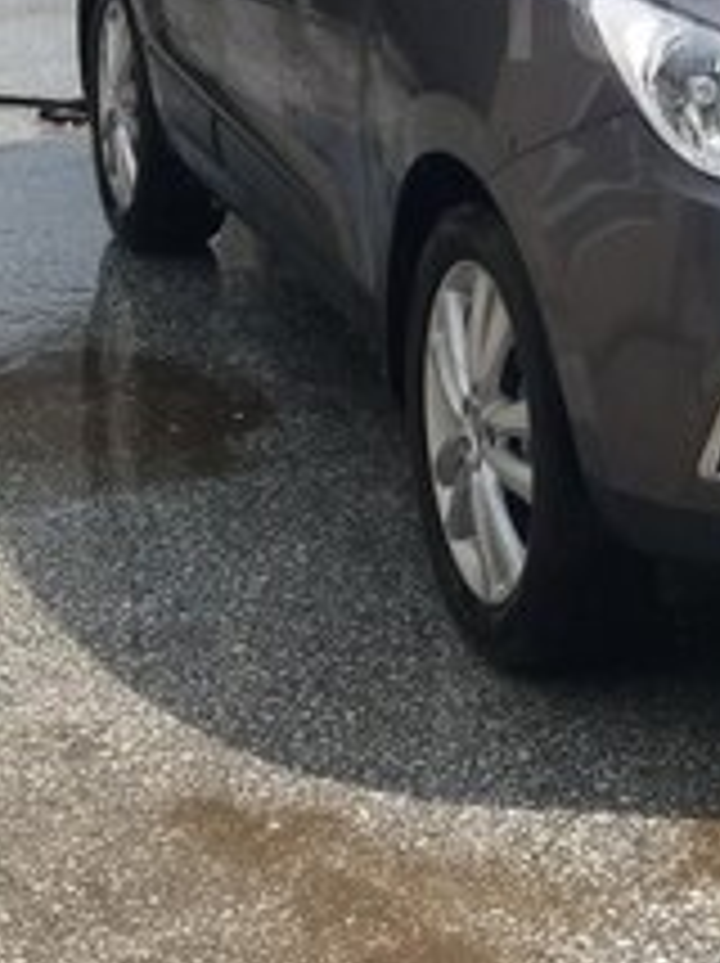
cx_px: 828
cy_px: 9
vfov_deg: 28.1
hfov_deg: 21.2
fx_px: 1806
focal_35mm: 65
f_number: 1.9
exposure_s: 1/1378
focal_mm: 3.7
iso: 64
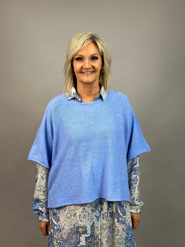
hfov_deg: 30.3
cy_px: 124
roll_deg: -0.6
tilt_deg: -7.4
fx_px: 342
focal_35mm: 48
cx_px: 92
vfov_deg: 39.7
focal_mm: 6.86
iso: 80
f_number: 1.78
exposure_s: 1/100
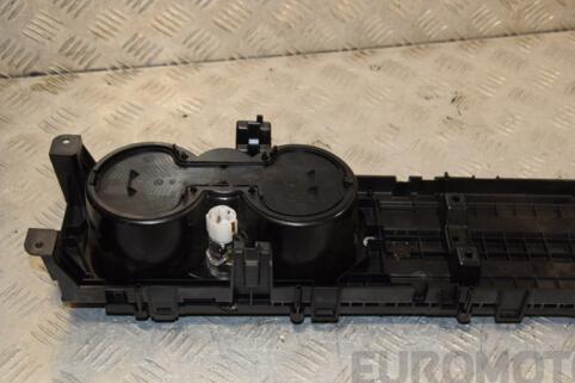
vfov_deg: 24.2
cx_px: 329
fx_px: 894
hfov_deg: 35.6
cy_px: 210
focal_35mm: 56
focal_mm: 30
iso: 800
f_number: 6.3
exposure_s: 1/200
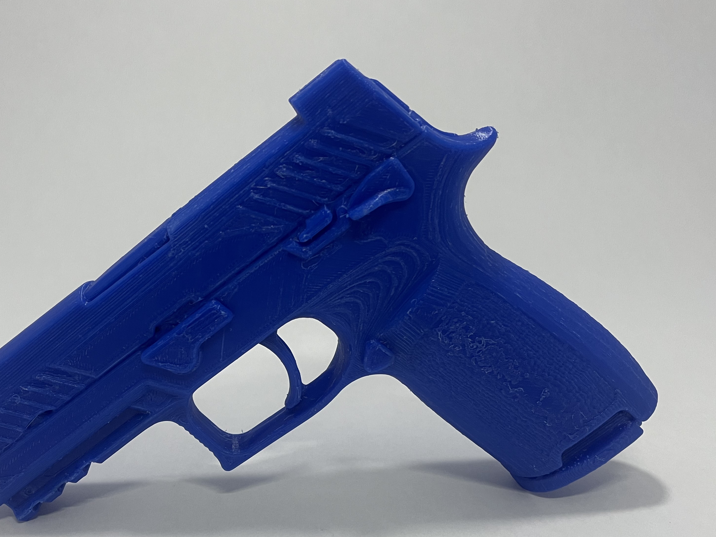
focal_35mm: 36
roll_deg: -0.4
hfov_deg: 51.0
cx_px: 288
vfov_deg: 39.5
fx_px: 745
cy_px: 317
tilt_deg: -19.9
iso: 80
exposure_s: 1/60
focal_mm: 5.1
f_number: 1.6
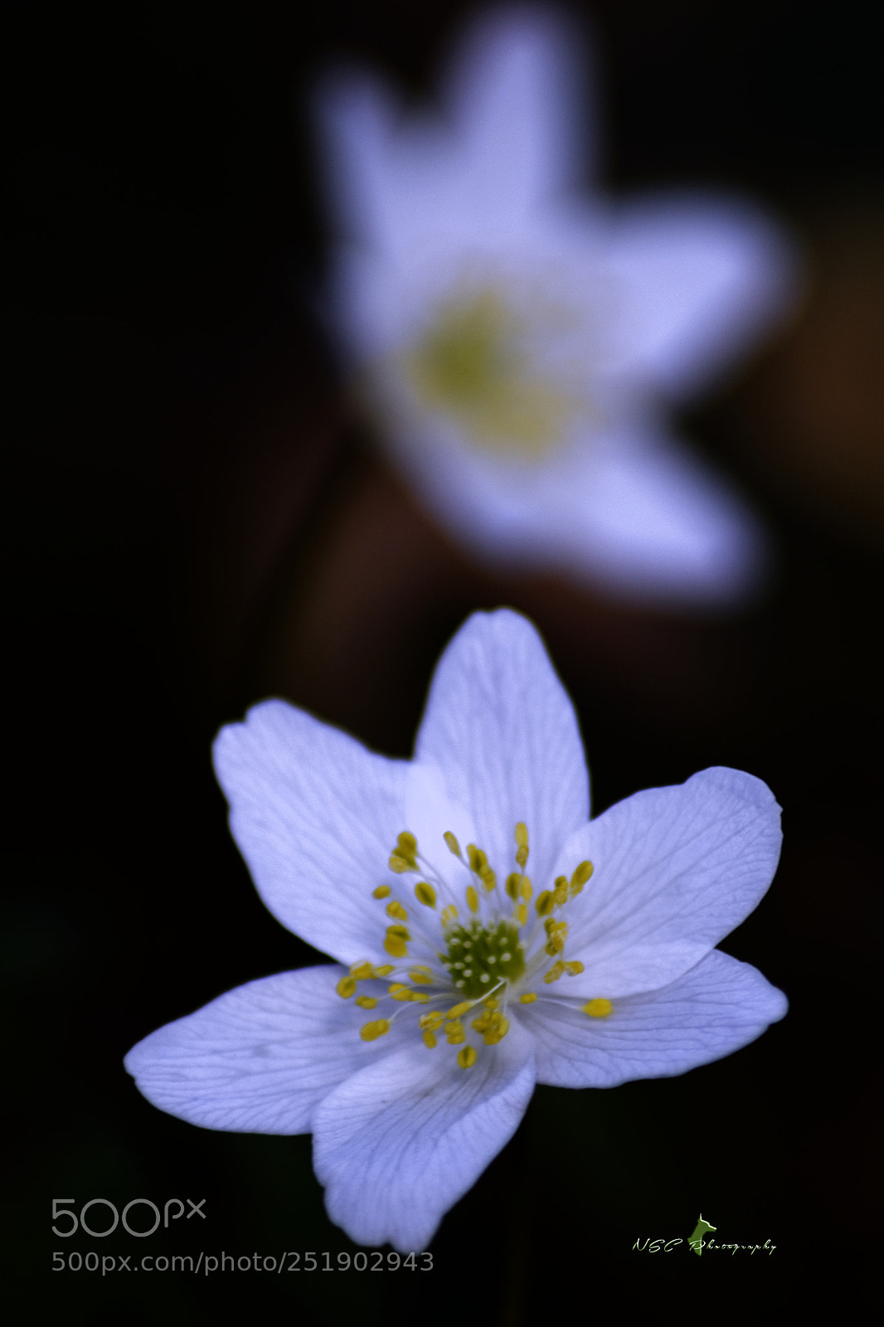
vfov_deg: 4.6
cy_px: 664
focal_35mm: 450
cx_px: 442
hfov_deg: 3.1
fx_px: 16581
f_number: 8
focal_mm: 300
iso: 250
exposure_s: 1/250
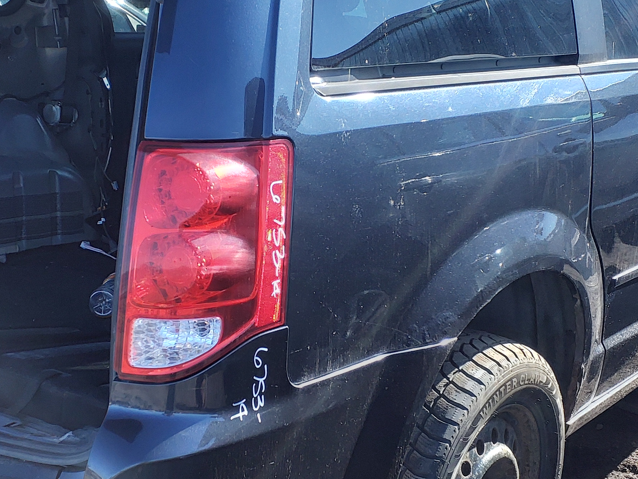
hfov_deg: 32.1
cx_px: 279
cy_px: 247
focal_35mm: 60
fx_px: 1106
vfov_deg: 24.4
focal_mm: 3.58
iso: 40
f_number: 1.9
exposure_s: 1/152
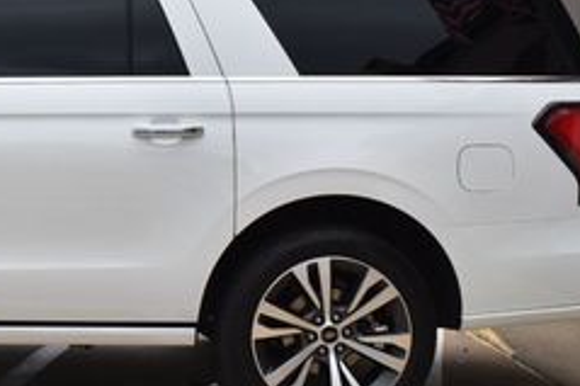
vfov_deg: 14.7
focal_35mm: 92
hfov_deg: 21.1
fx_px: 1487
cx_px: -32
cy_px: 107
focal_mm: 23
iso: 200
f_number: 8
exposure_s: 1/320
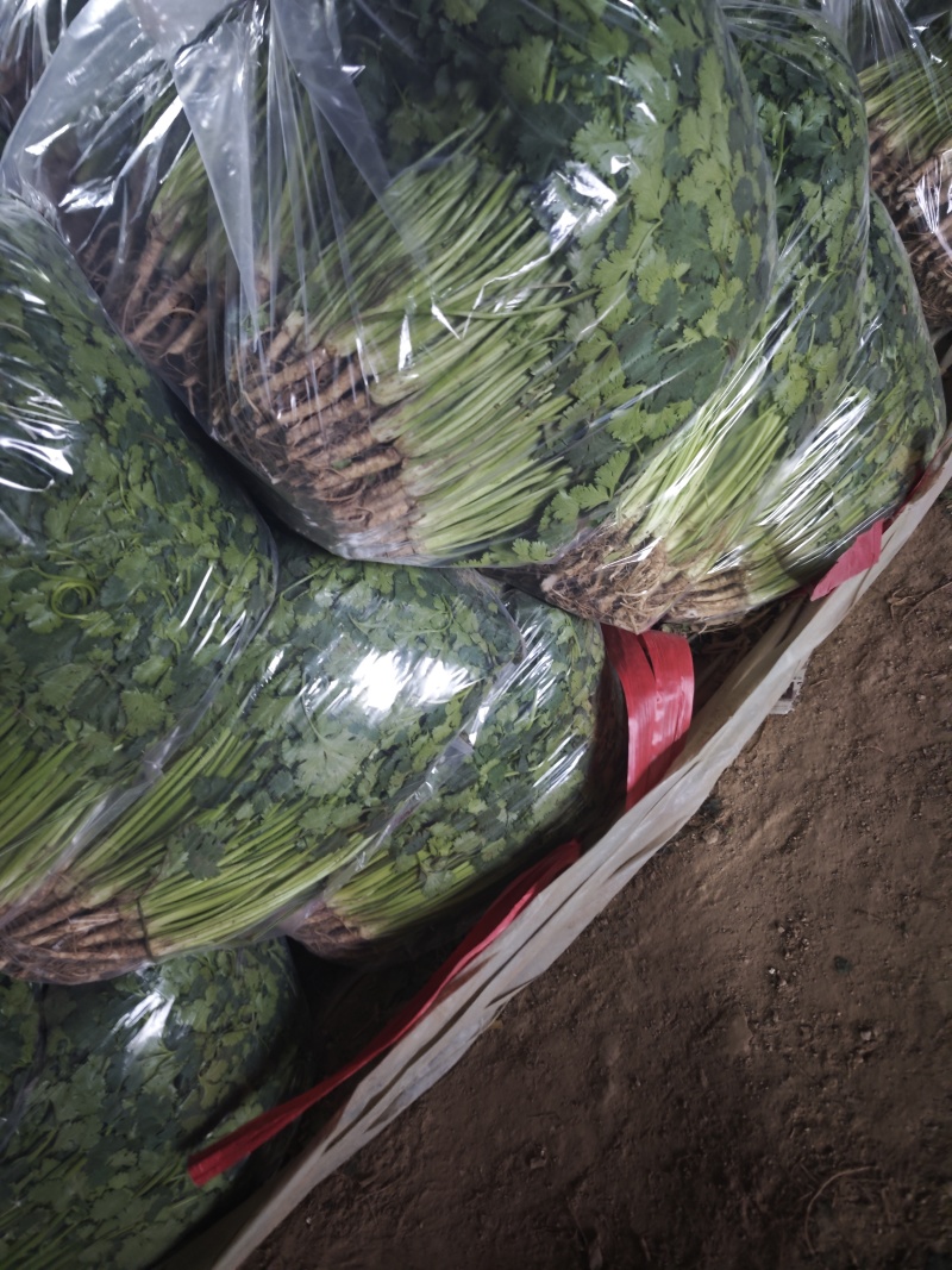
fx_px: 844
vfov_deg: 73.9
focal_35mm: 23
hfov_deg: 58.9
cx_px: 476
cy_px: 635
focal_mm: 6.55
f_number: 1.62
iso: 2000
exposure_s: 1/100
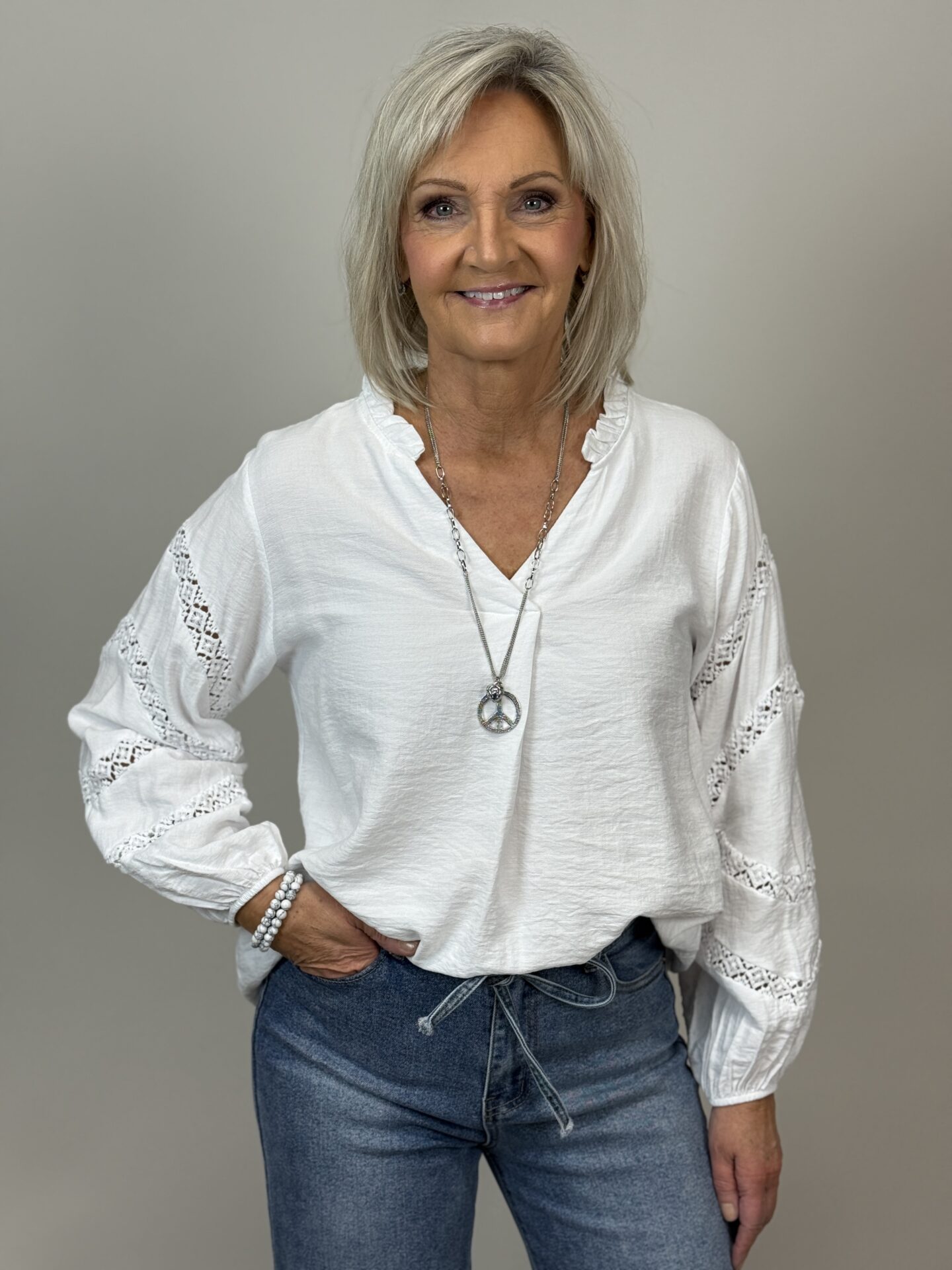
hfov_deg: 30.3
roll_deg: -1.3
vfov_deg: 39.7
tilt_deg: -10.9
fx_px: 1760
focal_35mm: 48
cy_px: 635
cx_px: 476
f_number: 1.78
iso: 64
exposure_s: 1/100
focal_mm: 6.76
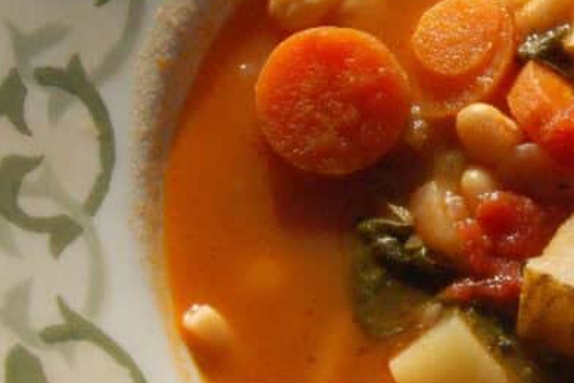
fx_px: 3890
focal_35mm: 244
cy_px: 200
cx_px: 564
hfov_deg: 8.4
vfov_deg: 5.6
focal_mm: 62
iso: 1600
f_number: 16
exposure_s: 1/800
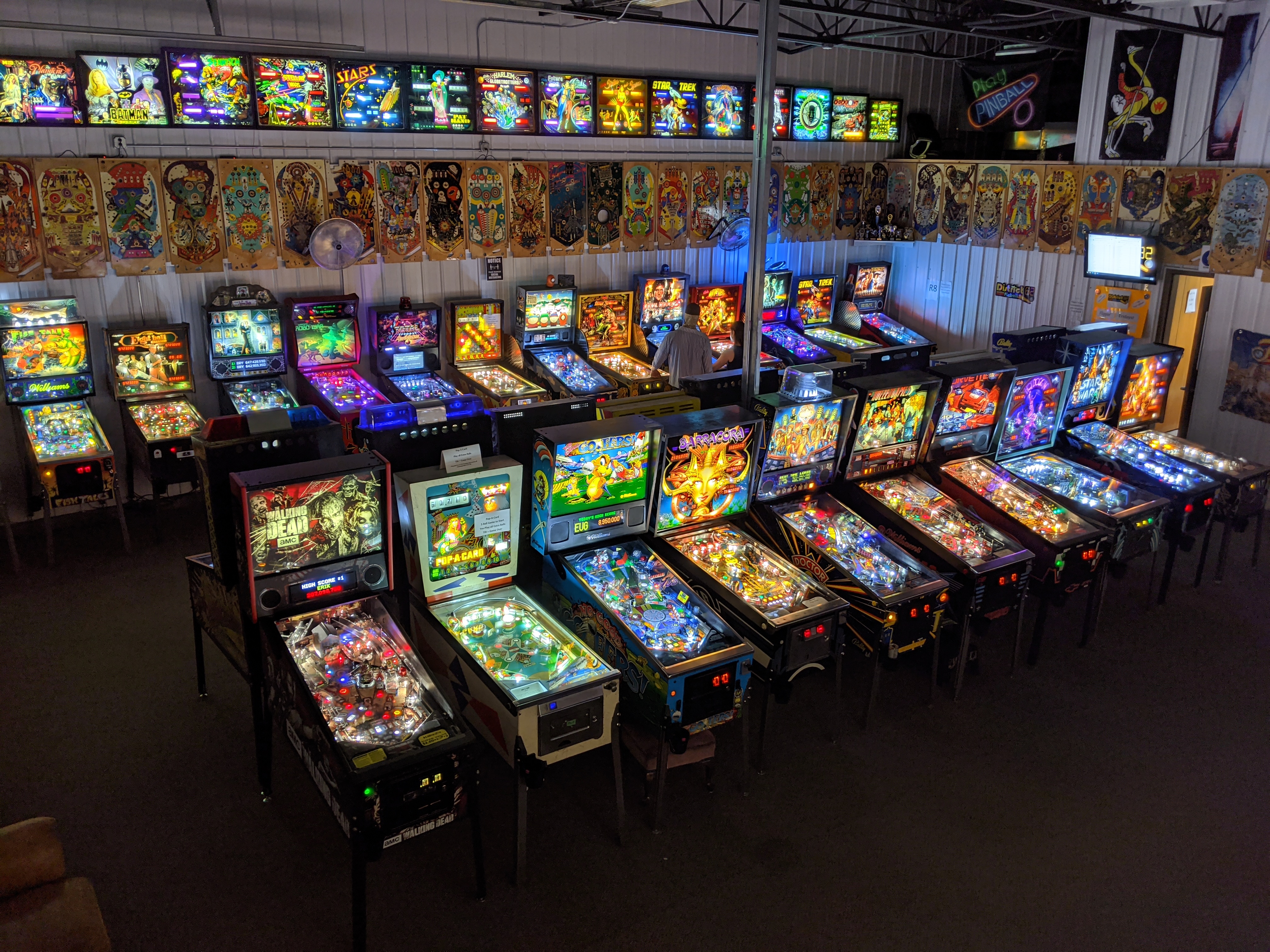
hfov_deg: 65.3
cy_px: 476
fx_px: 991
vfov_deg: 51.4
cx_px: 635
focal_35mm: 27
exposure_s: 1/20
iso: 55
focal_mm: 4.44
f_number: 1.8
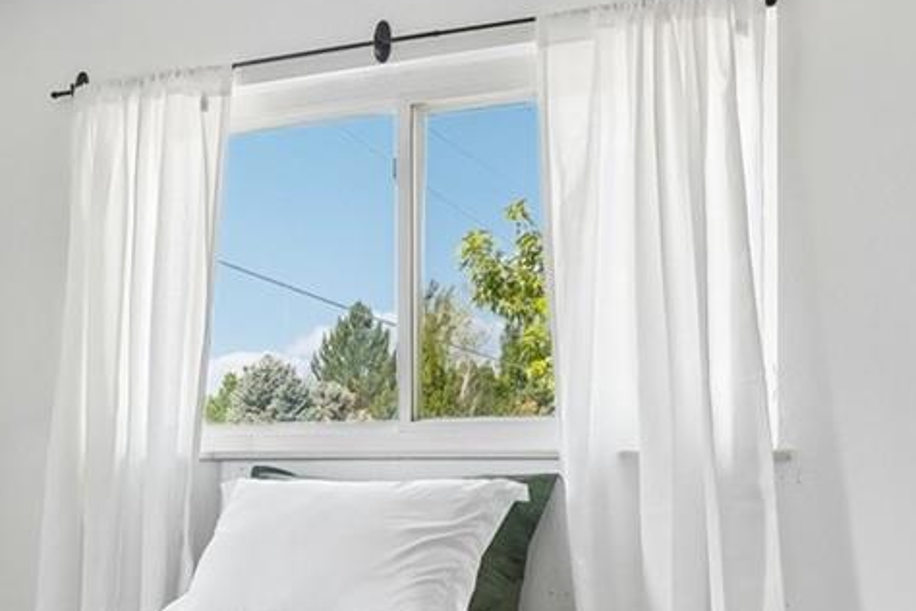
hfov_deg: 35.2
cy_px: 478
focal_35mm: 56
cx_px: 245
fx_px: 1417
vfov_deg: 24.0
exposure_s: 1/20
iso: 400
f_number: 8
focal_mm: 11
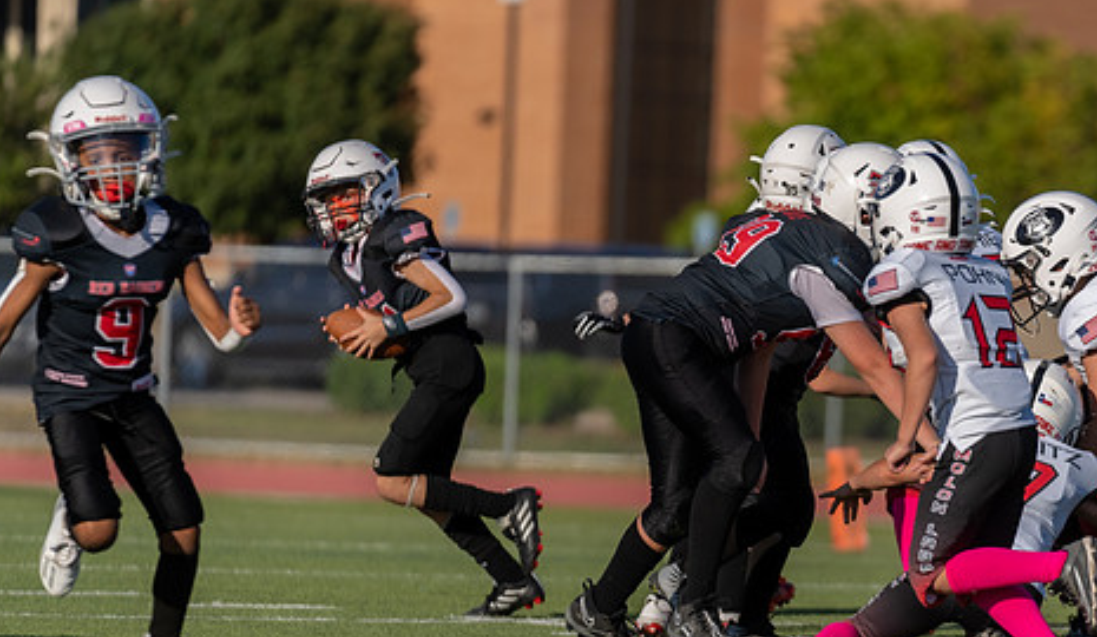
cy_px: 457
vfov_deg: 3.3
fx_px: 11170
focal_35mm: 381
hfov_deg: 5.6
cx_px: 912
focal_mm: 200
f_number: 2.8
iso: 100
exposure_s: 1/2000
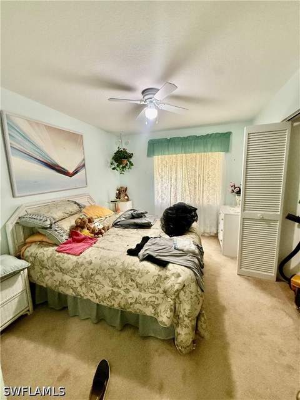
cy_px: 200
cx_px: 150
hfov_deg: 85.7
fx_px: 162
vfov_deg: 102.1
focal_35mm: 14
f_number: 2.2
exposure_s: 1/120
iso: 320
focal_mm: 2.22
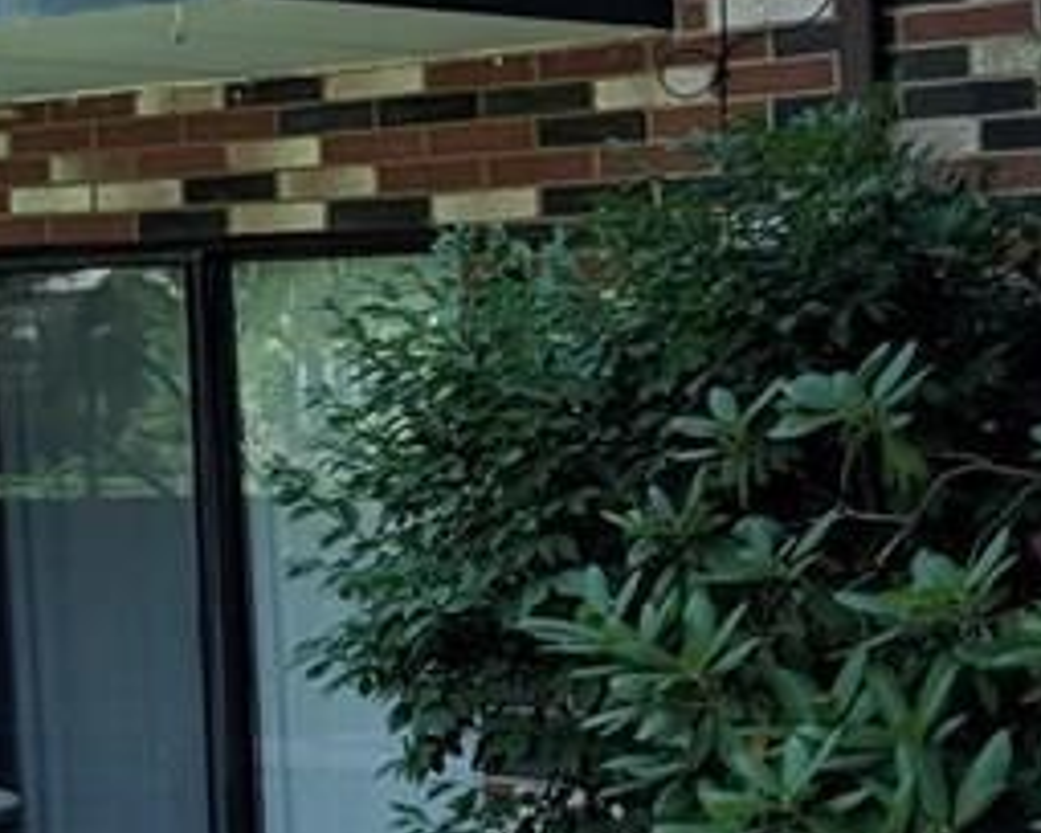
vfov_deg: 14.3
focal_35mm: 106
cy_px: -49
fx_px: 3266
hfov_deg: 16.5
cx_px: -510
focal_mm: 4.44
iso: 51
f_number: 1.8
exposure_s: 1/616
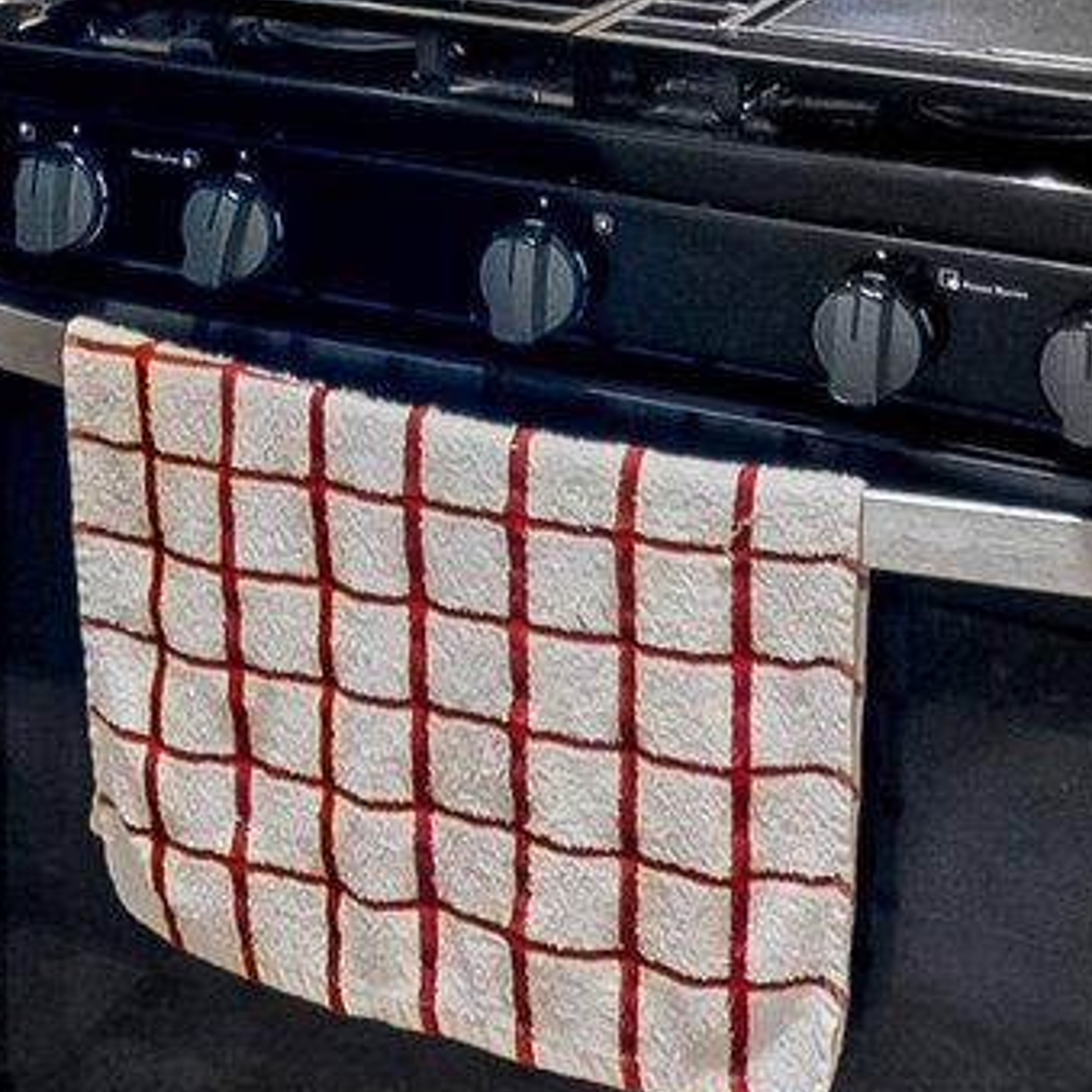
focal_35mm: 77
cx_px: -23
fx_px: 2748
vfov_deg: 19.6
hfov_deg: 21.6
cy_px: -540
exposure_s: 1/6
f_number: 5.6
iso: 400
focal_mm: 10
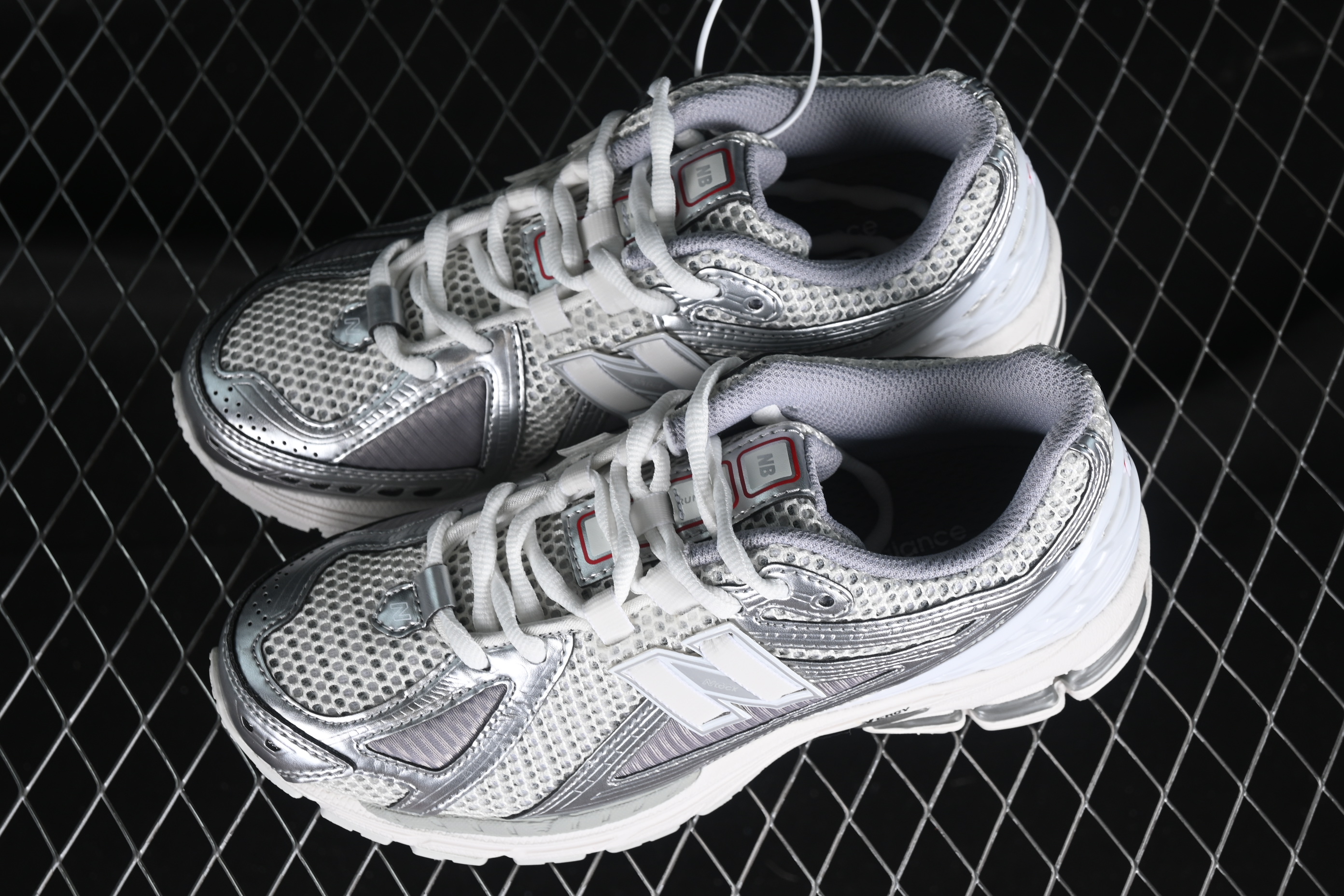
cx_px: 672
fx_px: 2800
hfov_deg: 27.0
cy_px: 448
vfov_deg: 18.2
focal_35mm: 75
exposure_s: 1/80
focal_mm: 50
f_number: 7.1
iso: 160
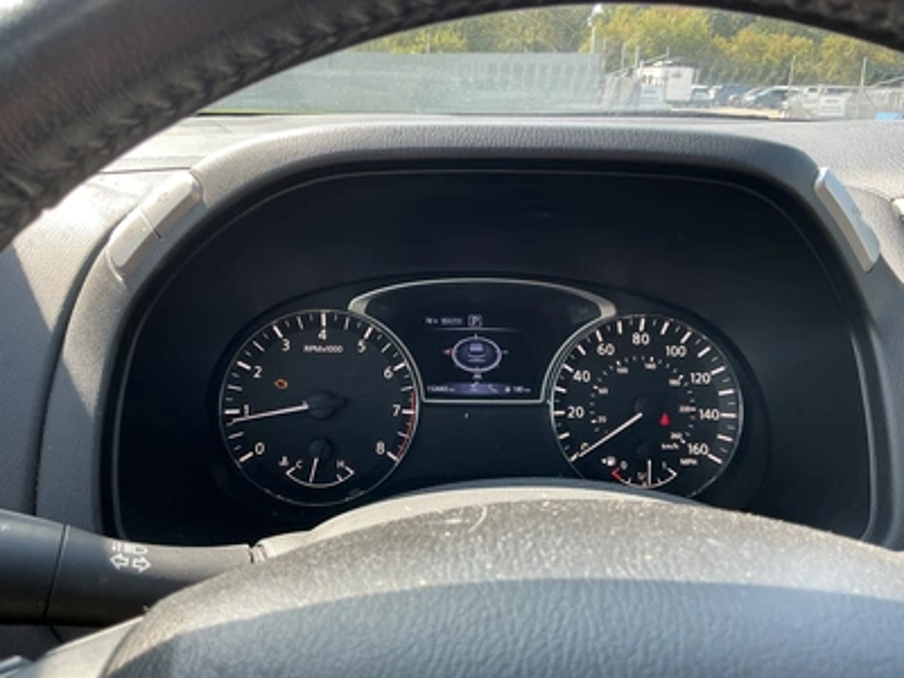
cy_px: 339
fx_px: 731
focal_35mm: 28
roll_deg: -1.3
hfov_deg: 63.4
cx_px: 452
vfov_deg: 49.7
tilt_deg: -18.7
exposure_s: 1/122
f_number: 1.8
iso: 20
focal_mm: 3
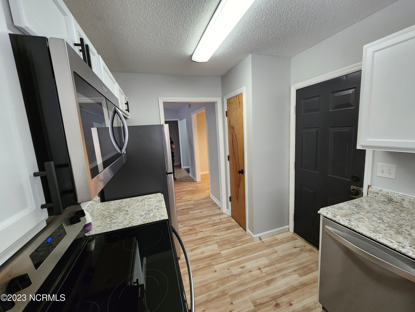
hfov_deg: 106.2
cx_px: 208
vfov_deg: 89.9
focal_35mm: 13
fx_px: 156
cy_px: 156
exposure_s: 1/60
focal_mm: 2.2
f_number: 2.2
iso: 250
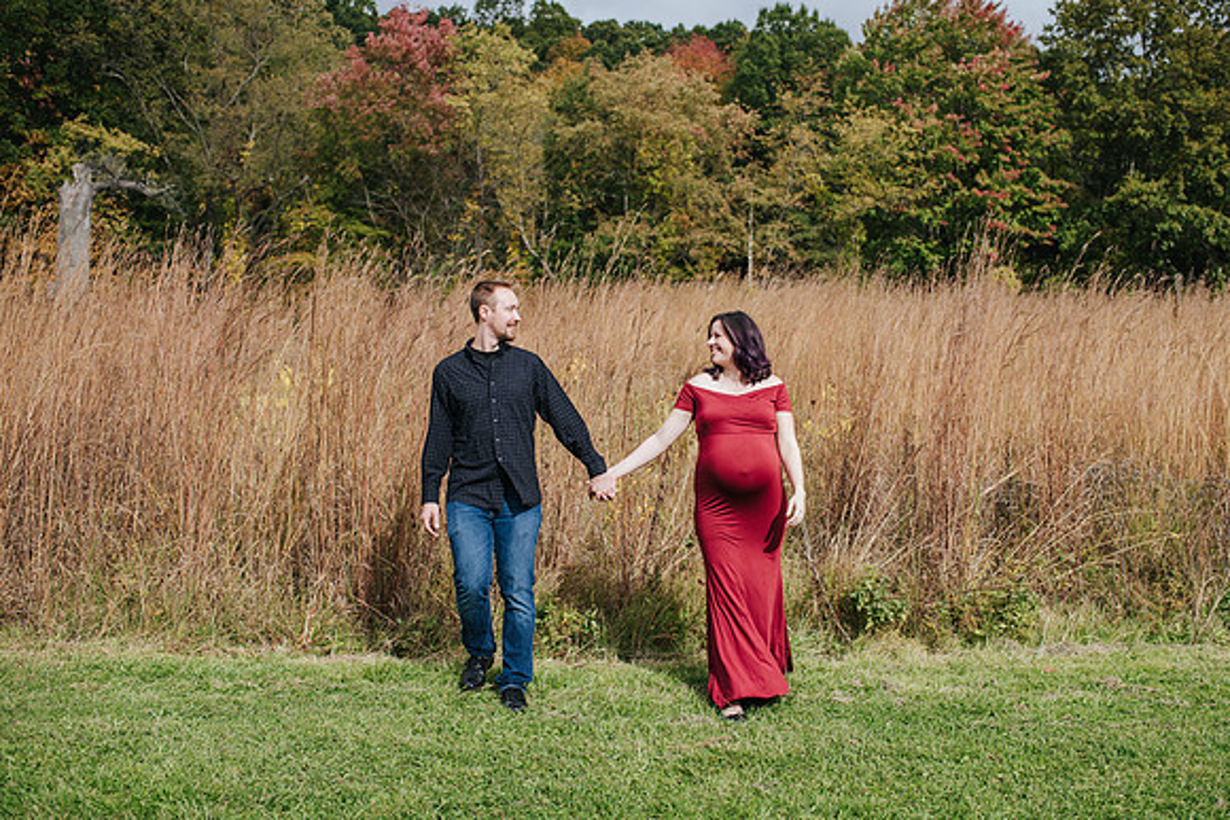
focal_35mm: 39
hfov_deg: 49.0
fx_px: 1348
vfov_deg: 33.9
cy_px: 411
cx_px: 644
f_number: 3.2
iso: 125
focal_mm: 35
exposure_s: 1/800
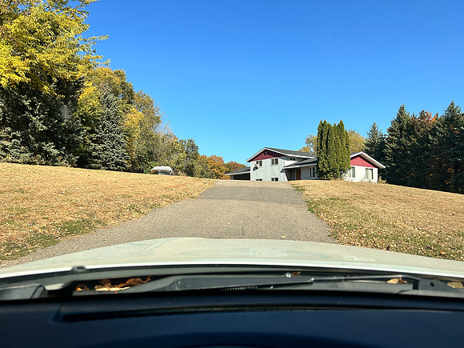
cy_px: 174
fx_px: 349
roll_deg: -2.2
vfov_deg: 53.1
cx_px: 232
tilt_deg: +5.6
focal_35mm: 26
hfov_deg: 67.3
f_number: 1.5
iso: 50
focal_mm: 5.7
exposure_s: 1/3077
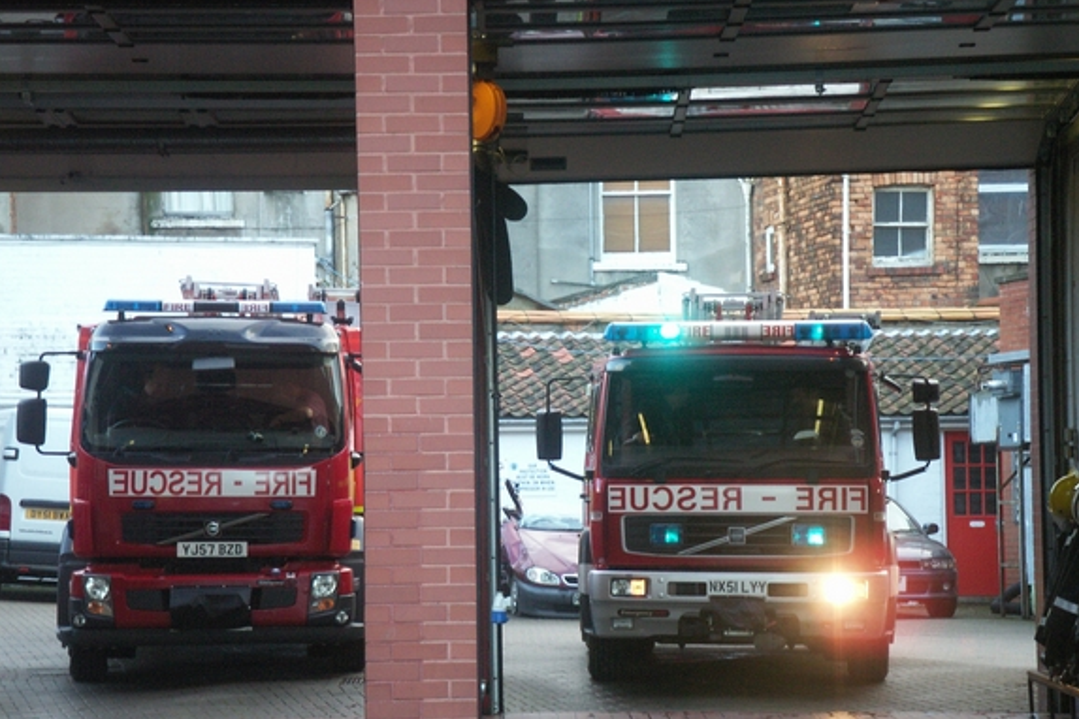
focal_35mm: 129
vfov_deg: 10.6
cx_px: 518
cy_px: 440
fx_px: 3866
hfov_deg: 15.9
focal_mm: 23.1
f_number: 3.8
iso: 125
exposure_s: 1/40
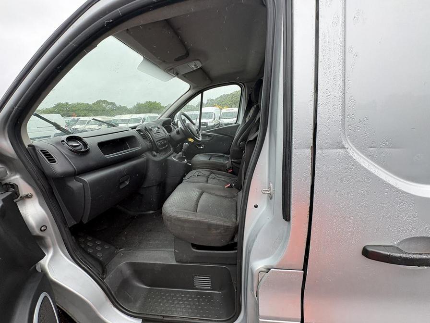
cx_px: 215
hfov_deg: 102.1
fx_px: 174
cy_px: 162
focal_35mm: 14
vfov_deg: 85.7
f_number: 2.2
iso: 40
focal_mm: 2.22
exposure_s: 1/101
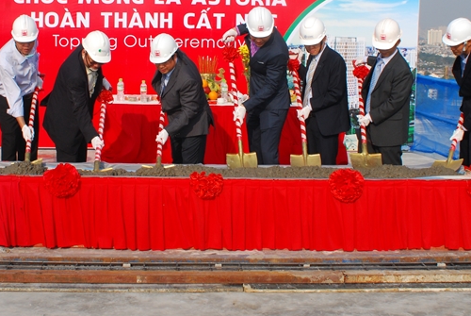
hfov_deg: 30.9
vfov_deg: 20.9
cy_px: 93
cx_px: 200
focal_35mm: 65
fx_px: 852
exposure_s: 1/200
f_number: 14
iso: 250
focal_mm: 28
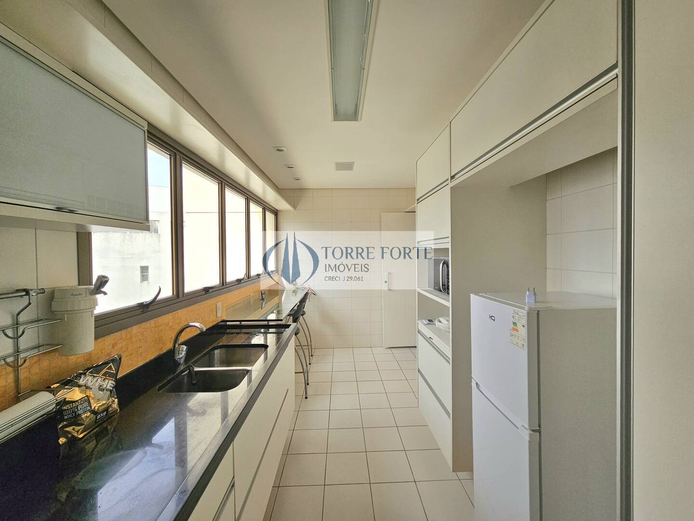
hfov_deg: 106.2
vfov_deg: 89.9
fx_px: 261
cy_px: 260
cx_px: 347
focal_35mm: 13
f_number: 2.2
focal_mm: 2.2
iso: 80
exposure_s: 1/1000
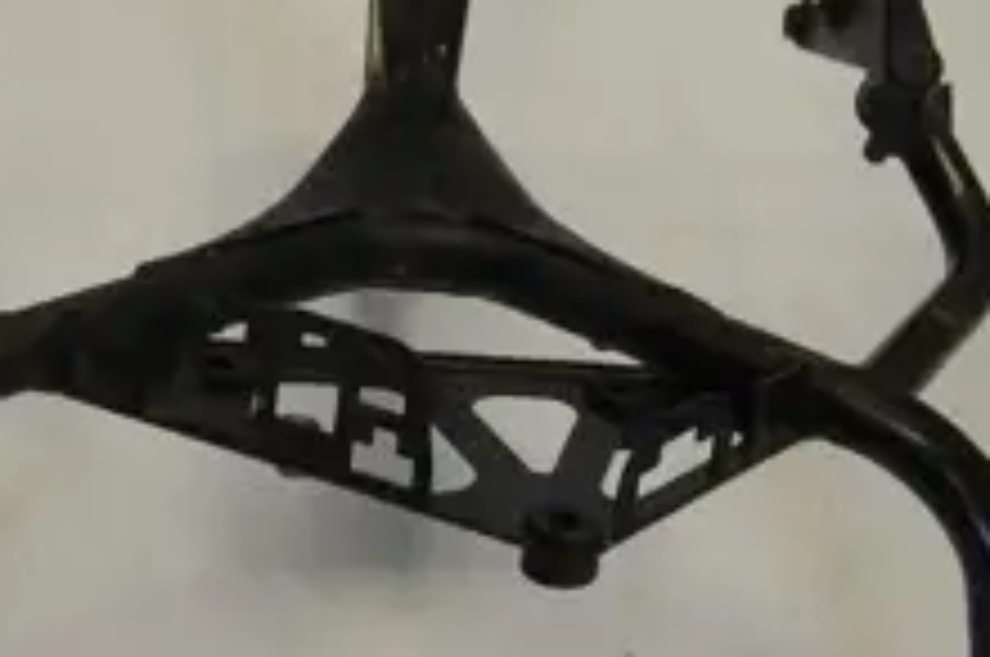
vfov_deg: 12.3
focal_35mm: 111
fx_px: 3048
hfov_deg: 18.4
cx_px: 439
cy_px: 351
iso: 400
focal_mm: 30
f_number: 5
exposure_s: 1/100
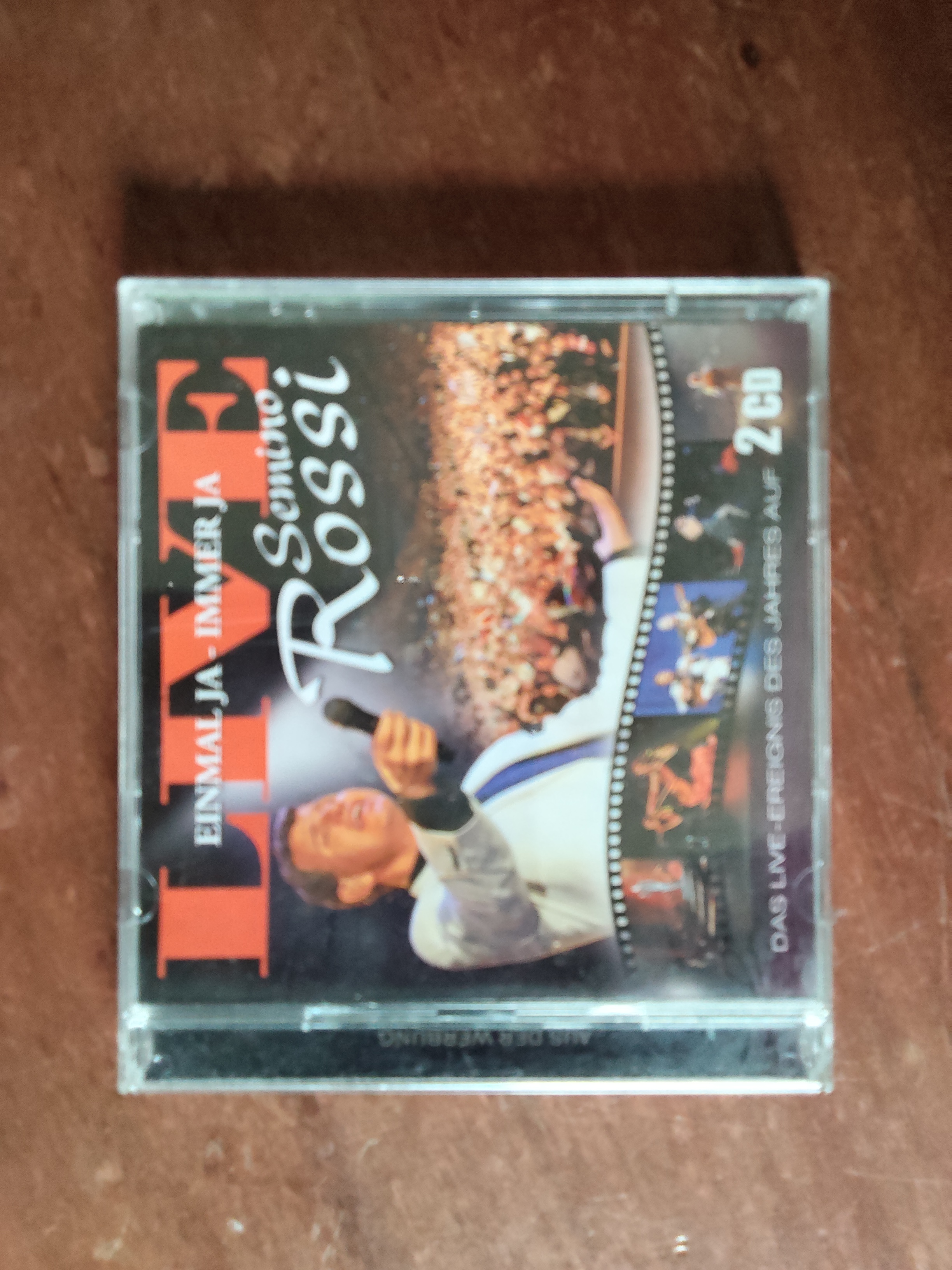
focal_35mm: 26
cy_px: 635
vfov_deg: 67.3
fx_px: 953
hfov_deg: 53.1
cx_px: 476
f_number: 2
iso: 250
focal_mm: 2.78
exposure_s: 1/50
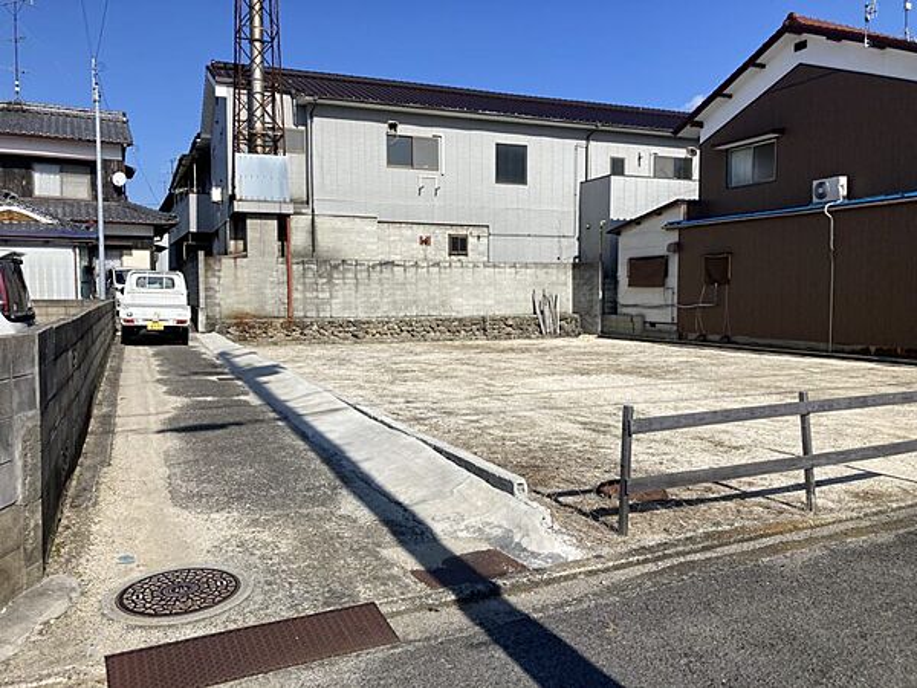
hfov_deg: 63.4
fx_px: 742
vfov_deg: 49.7
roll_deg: +0.4
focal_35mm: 28
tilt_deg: -3.9
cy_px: 344
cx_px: 458
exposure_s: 1/3003
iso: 20
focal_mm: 3.99
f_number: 1.8
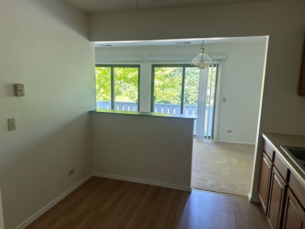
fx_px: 211
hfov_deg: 71.6
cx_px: 152
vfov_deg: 56.8
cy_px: 114
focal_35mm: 24
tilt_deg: -9.1
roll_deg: -1.8
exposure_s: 1/121
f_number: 1.78
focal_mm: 6.86
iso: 160
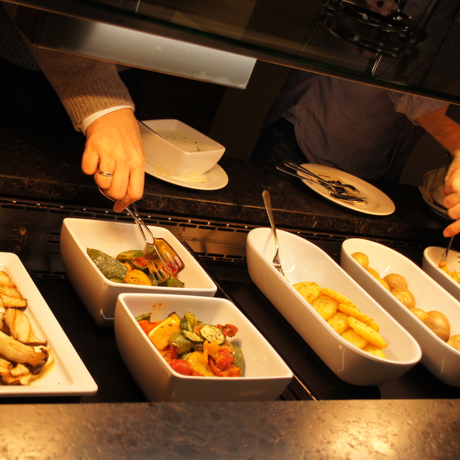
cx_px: 206
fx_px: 872
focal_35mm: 58
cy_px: 229
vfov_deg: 29.6
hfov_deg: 29.5
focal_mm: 30
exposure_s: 1/160
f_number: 4.5
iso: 400
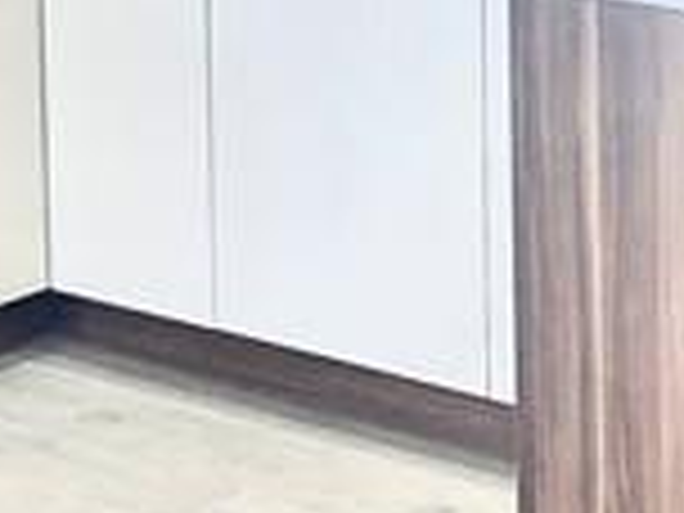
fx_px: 3735
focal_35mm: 189
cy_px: -225
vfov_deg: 7.7
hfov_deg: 10.4
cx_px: 140
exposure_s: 1/120
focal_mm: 3.99
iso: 80
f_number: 1.8
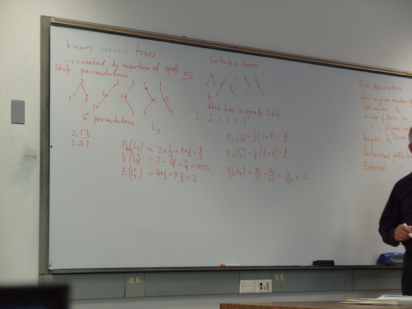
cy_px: 154
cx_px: 206
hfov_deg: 23.0
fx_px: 1012
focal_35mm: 85
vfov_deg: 17.4
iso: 200
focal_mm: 18.9
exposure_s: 1/60
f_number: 3.4
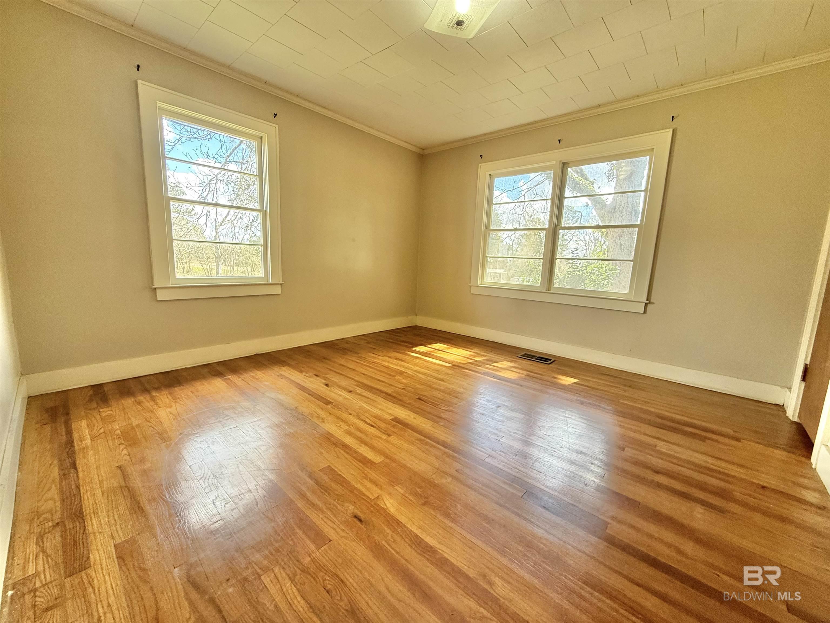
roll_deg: -2.1
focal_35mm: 14
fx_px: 336
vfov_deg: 85.7
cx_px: 415
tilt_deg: -8.6
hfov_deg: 102.1
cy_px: 312
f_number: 2.2
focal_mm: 2.22
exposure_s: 1/99
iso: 160
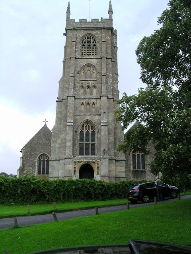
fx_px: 272
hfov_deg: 38.7
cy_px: 127
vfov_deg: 50.1
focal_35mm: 37
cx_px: 96
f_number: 4.5
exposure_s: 1/220
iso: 100
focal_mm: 5.6
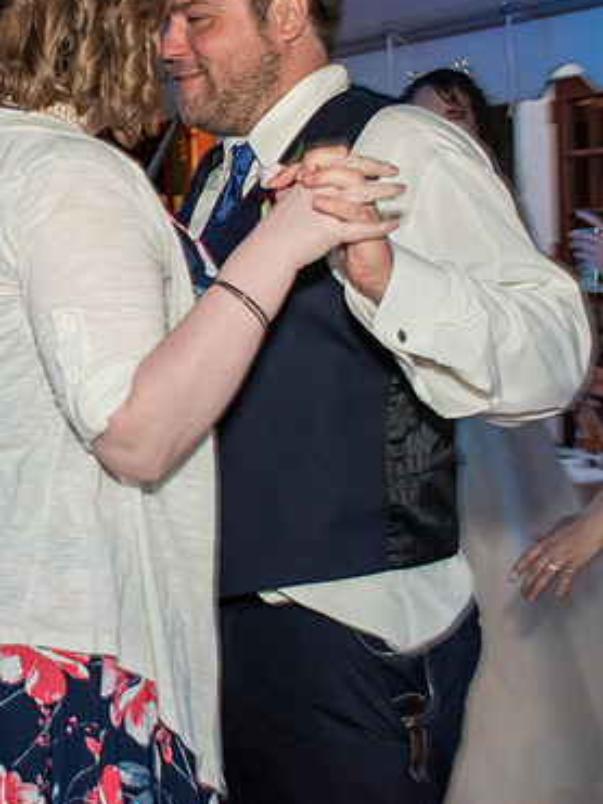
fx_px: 1627
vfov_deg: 27.7
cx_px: -26
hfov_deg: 20.2
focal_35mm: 70
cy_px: 297
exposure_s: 1/60
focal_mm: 24
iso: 800
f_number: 4
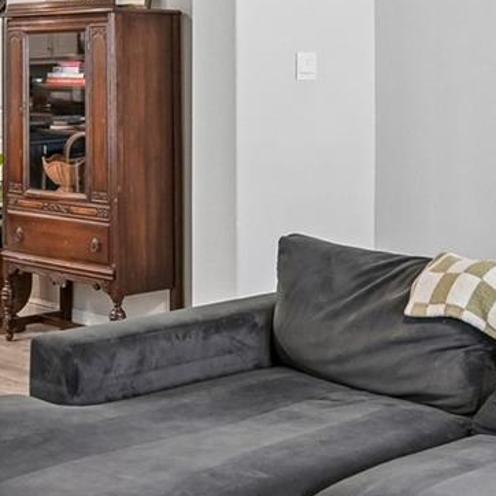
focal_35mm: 79
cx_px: 195
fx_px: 1287
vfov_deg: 21.3
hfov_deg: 21.8
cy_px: 53
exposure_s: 1/8
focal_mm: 16.5
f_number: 8
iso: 400
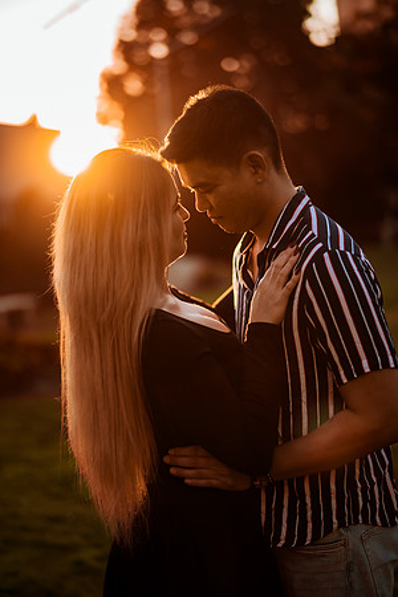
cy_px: 298
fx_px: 962
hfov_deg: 23.4
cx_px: 199
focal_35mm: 58
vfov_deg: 34.5
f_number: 1.4
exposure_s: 1/800
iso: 100
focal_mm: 58
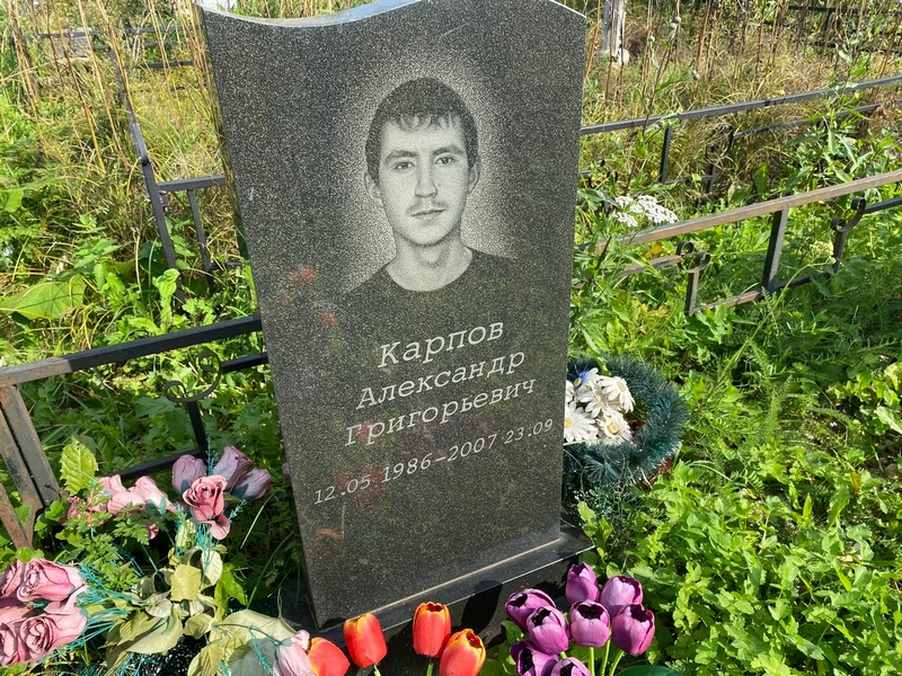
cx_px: 451
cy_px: 338
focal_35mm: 26
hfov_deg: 67.3
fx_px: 677
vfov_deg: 53.1
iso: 32
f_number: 1.8
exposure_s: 1/1412
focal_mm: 4.25
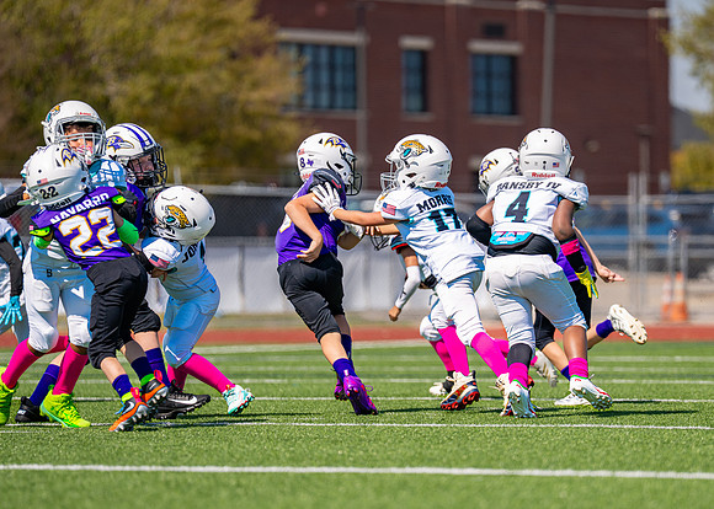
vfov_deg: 5.5
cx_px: 474
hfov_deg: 7.6
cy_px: 271
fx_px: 5347
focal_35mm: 264
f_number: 2.8
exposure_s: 1/2500
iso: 100
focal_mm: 200
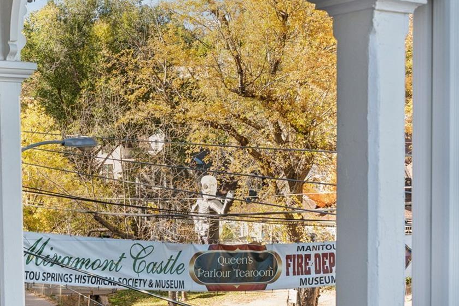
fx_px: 778
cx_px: 61
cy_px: 168
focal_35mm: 61
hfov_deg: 31.6
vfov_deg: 22.2
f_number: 8
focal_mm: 32
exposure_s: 1/250
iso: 400
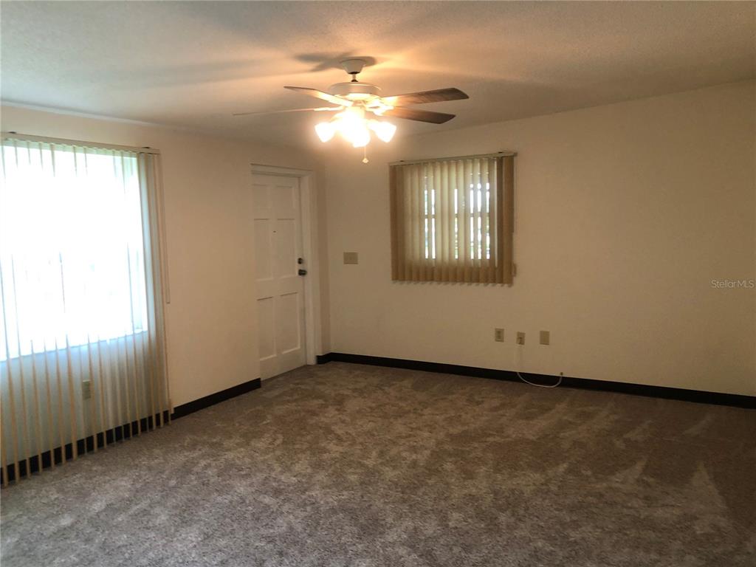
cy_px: 284
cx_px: 378
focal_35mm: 28
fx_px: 612
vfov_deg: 49.7
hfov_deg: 63.4
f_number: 1.8
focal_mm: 3.99
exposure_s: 1/17
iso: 40
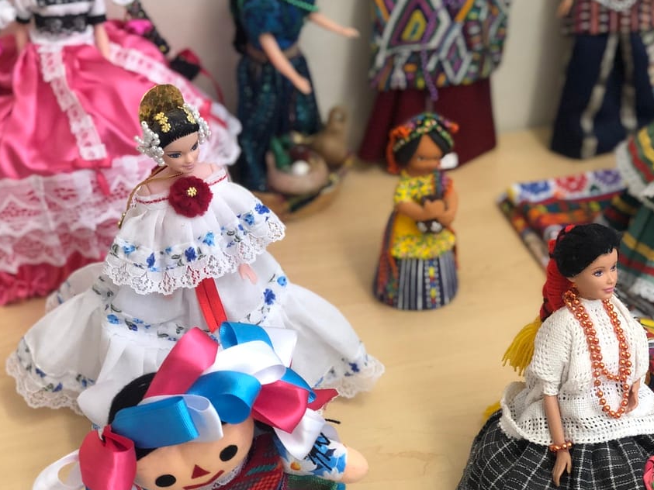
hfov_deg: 24.6
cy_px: 167
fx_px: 1492
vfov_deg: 18.6
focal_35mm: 79
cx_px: 430
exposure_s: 1/60
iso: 100
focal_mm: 6
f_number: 2.4
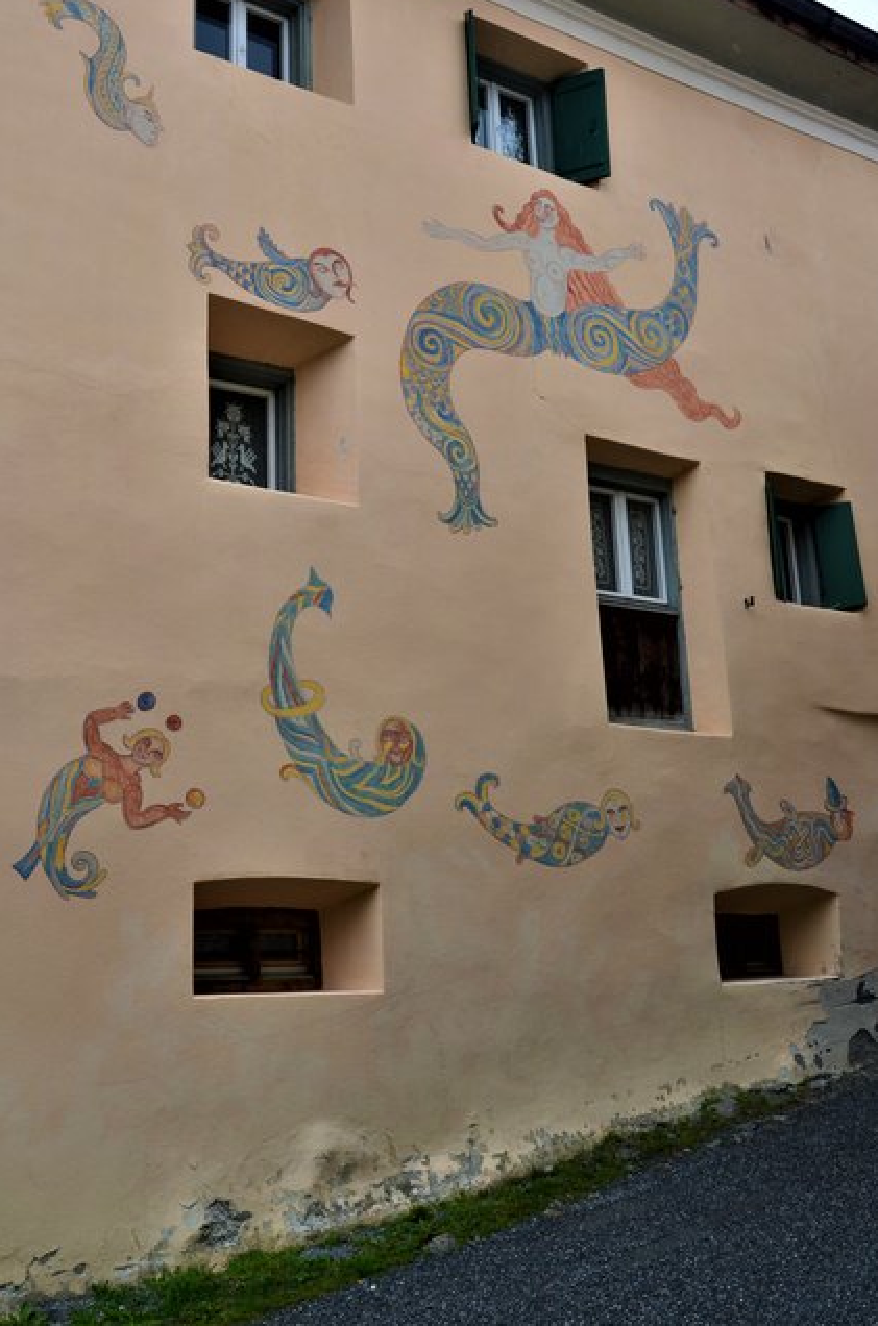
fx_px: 1457
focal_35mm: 40
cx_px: 415
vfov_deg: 48.8
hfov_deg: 33.5
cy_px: 578
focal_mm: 21
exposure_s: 1/125
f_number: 9
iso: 320
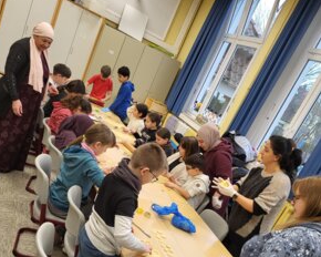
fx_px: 333
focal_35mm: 35
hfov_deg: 51.5
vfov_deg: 41.5
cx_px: 156
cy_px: 178
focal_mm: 5.4
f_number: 1.8
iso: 200
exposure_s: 1/100
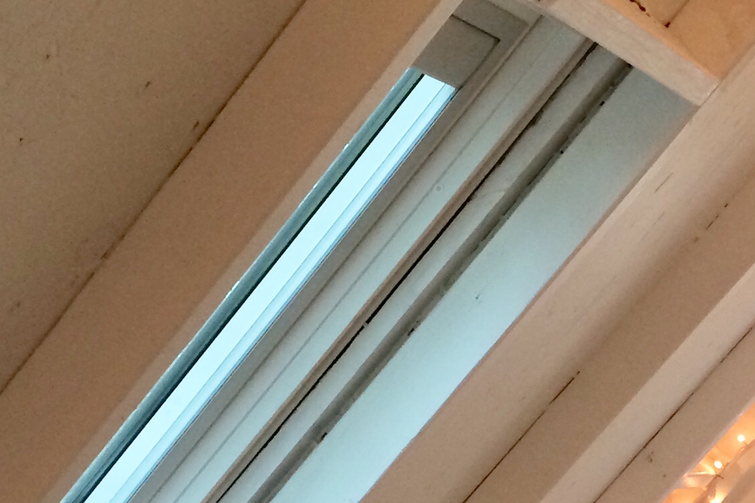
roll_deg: +2.2
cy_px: 613
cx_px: 700
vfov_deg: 15.1
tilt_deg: -6.7
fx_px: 1824
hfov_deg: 22.7
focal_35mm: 87
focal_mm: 4.15
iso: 100
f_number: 2.2
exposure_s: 1/30
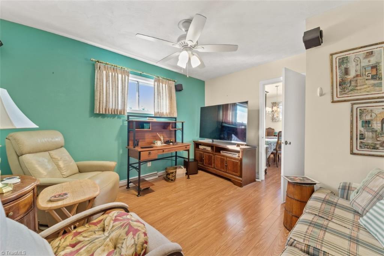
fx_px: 149
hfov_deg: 104.2
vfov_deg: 81.2
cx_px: 192
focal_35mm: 14
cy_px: 128
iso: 320
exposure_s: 1/4
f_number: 7.1
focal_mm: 14
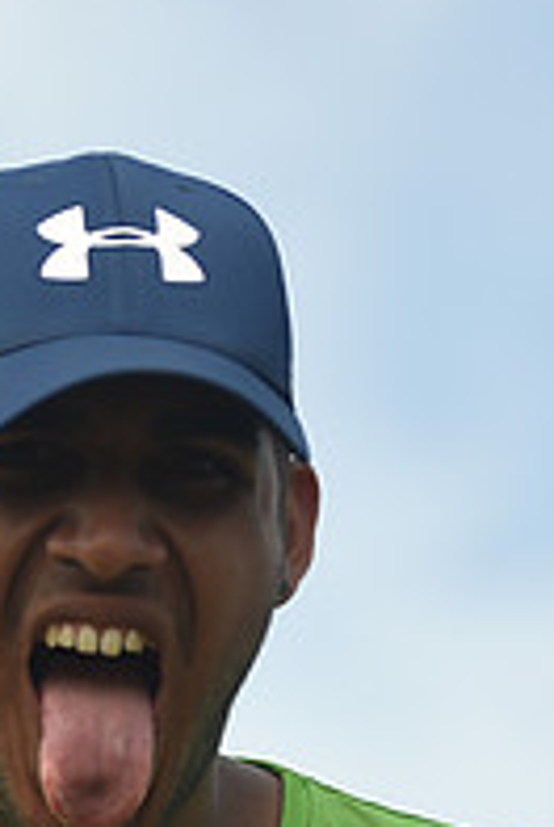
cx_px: 46
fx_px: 8234
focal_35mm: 358
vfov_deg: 5.7
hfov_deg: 3.9
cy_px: 678
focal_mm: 122
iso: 100
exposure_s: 1/1250
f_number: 2.8
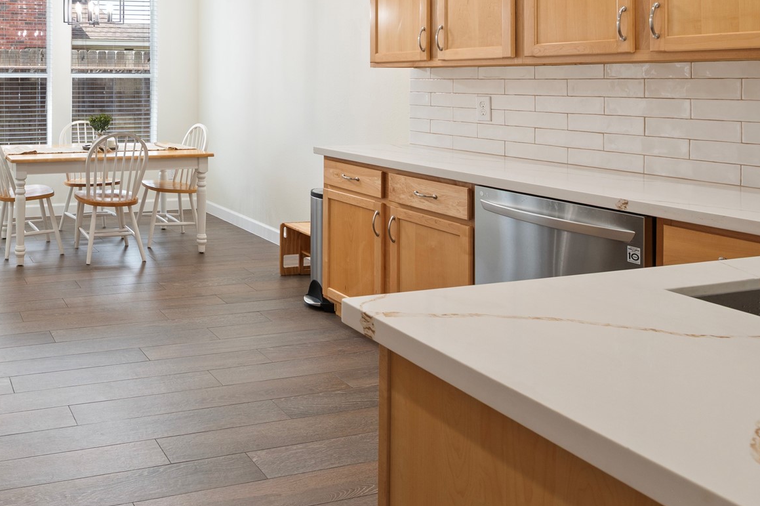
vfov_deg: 41.2
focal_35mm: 30
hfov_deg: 53.6
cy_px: 84
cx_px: 66
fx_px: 633
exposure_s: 1/8
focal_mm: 16
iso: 125
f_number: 6.3
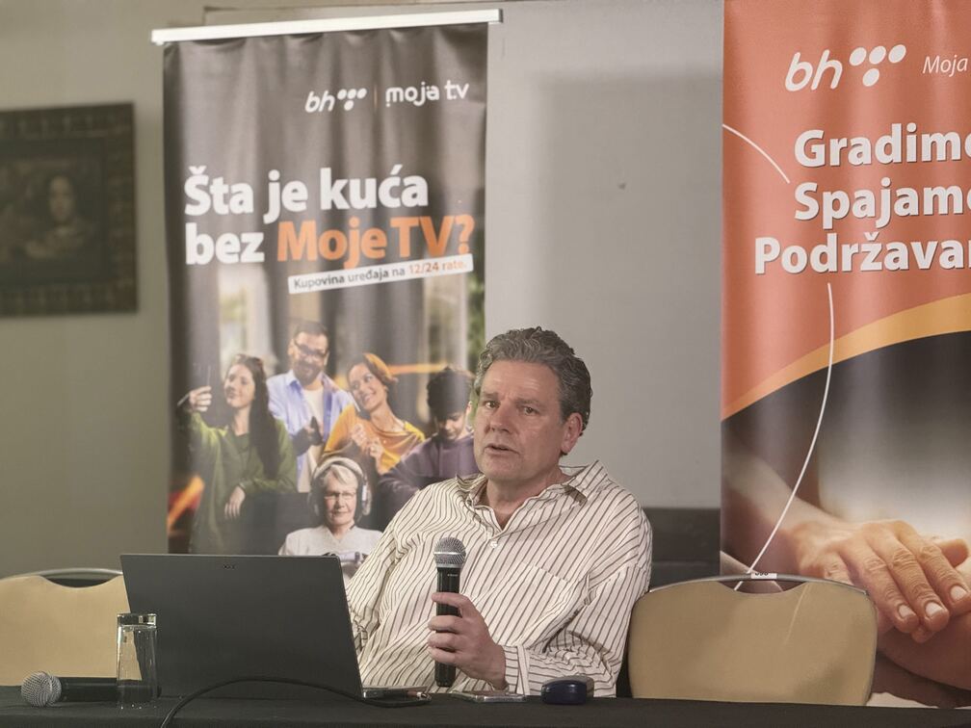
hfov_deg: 16.4
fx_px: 3366
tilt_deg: +2.4
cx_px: 486
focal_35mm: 120
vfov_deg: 12.3
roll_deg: +1.0
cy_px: 364
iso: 400
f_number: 2.8
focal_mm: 15.66
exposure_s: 1/50
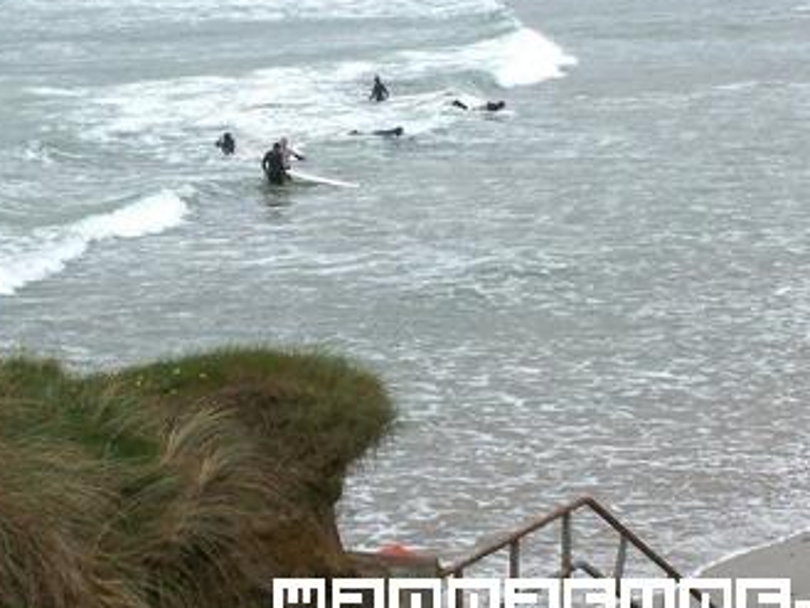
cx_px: 363
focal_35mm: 137
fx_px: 3207
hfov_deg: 14.4
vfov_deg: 10.8
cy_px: 155
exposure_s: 1/350
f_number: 6.3
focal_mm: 13.7
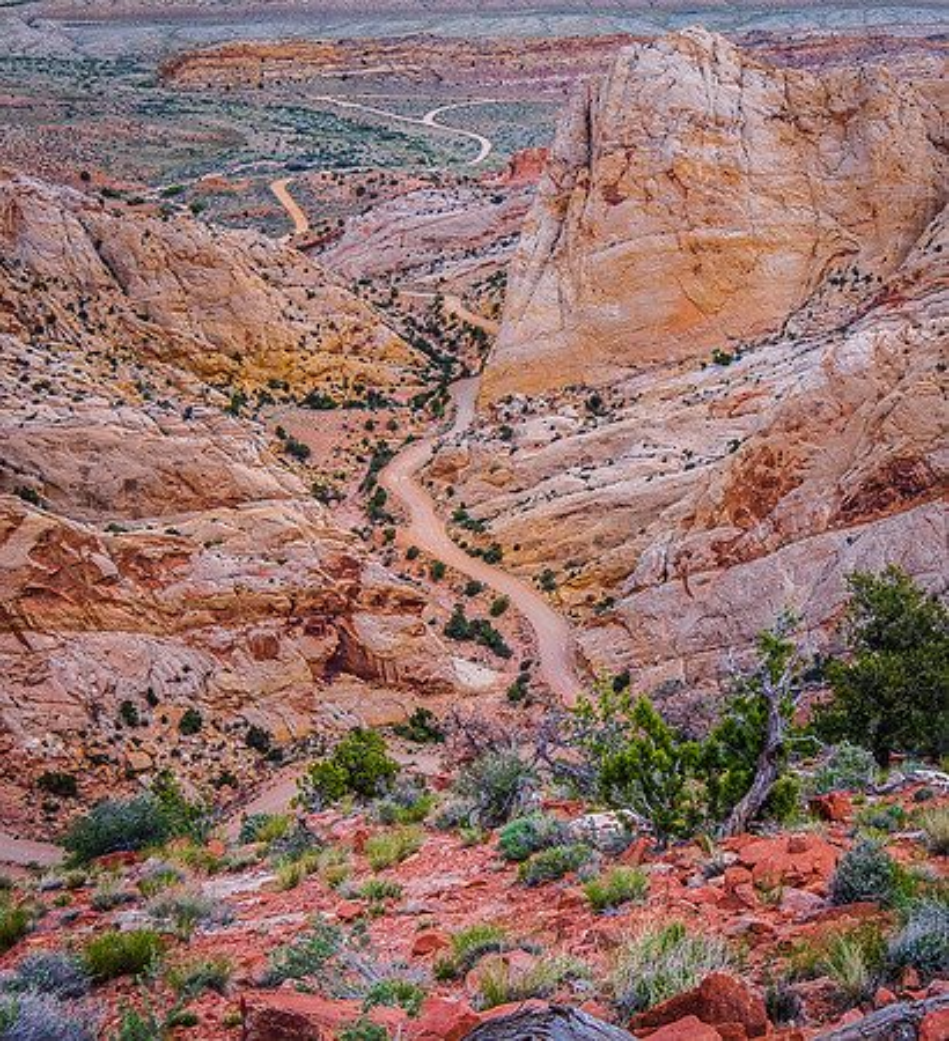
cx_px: 781
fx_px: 1562
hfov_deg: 32.7
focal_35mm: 48
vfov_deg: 36.9
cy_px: 520
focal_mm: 24
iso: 200
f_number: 16
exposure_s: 1/10
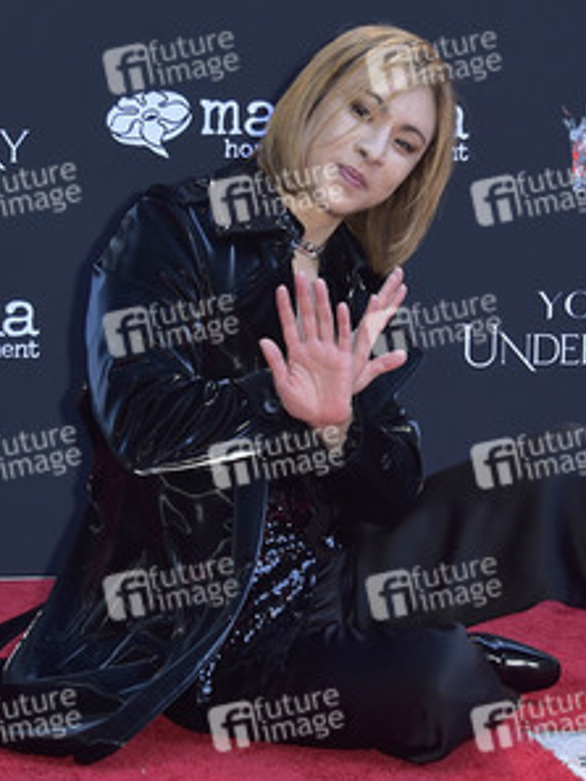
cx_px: 468
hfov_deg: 14.0
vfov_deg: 18.7
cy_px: 392
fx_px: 2368
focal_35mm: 105
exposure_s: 1/250
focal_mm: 72
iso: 400
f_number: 6.3
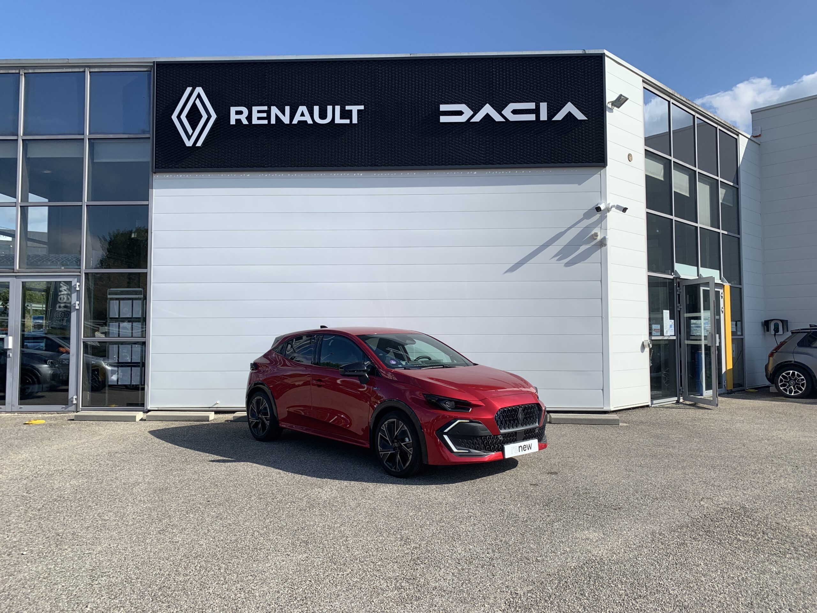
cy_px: 306
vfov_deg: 53.1
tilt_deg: +3.1
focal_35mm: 26
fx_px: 614
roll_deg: -0.8
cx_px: 408
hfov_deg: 67.3
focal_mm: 4.25
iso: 25
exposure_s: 1/2257
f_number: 1.8
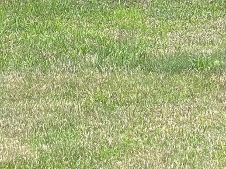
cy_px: -258
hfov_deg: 7.8
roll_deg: +0.6
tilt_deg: -2.4
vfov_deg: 5.6
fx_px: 1658
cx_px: 65
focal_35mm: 254
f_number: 1.78
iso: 80
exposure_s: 1/467
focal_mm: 6.86
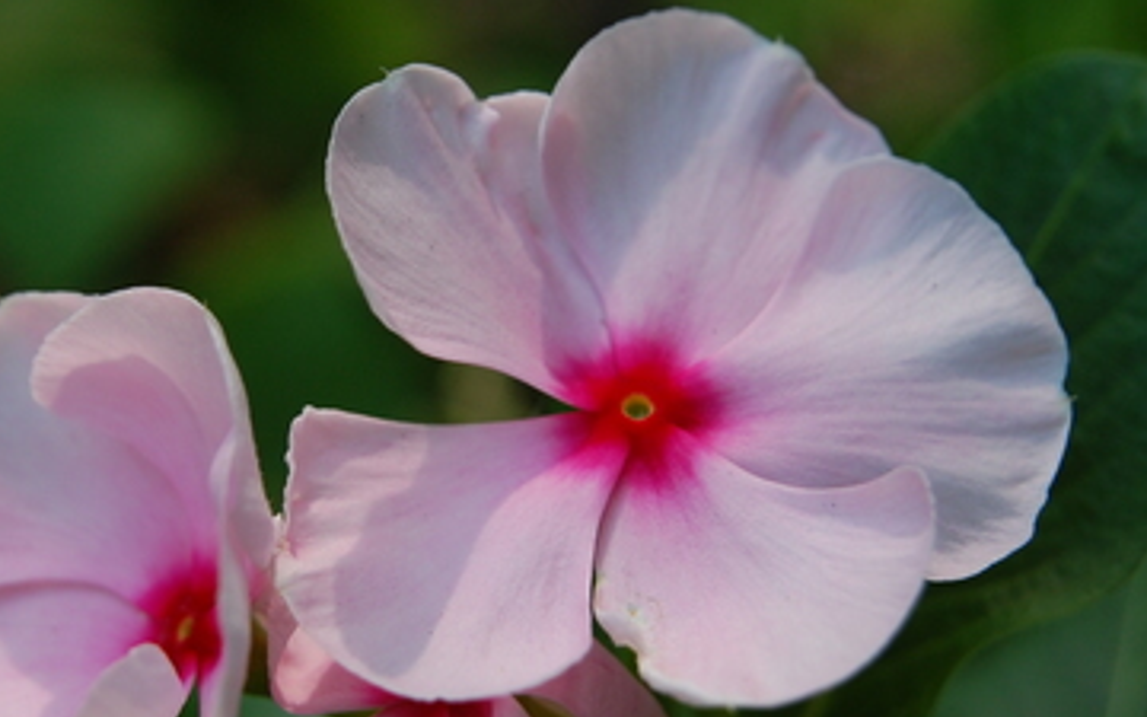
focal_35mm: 140
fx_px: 4372
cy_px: 425
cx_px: 395
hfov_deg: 14.9
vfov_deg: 9.4
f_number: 5.6
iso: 200
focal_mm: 55
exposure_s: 1/320
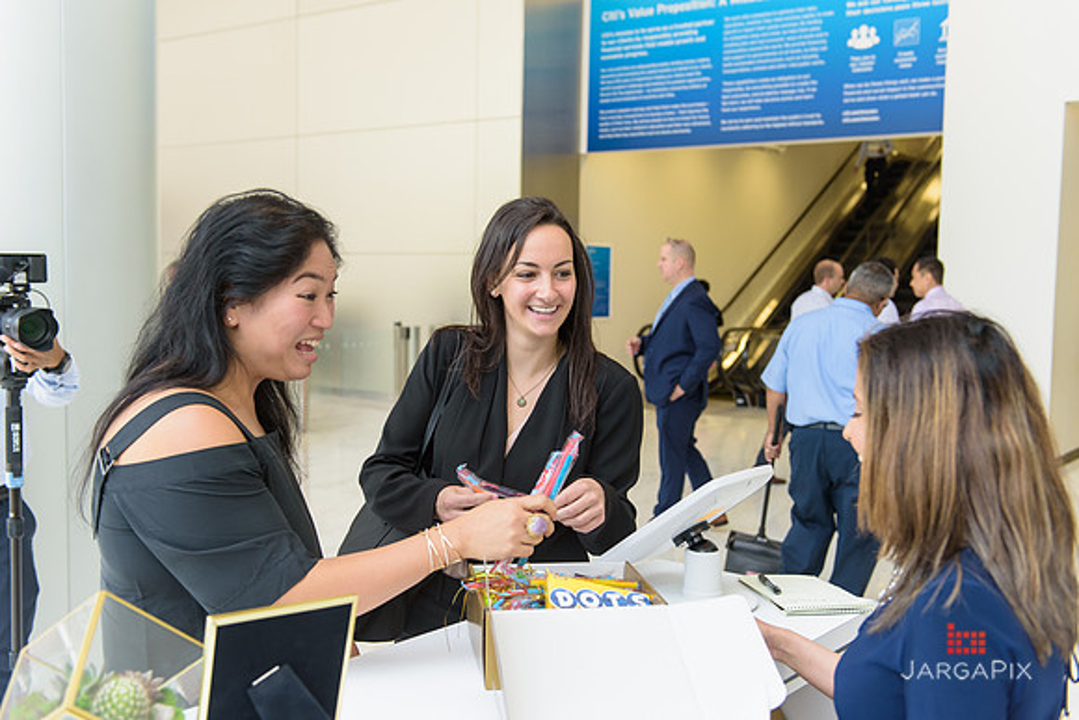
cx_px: 540
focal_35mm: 38
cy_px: 360
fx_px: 1139
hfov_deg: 50.7
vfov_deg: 35.1
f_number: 3.2
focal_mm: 38
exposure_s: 1/250
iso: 640
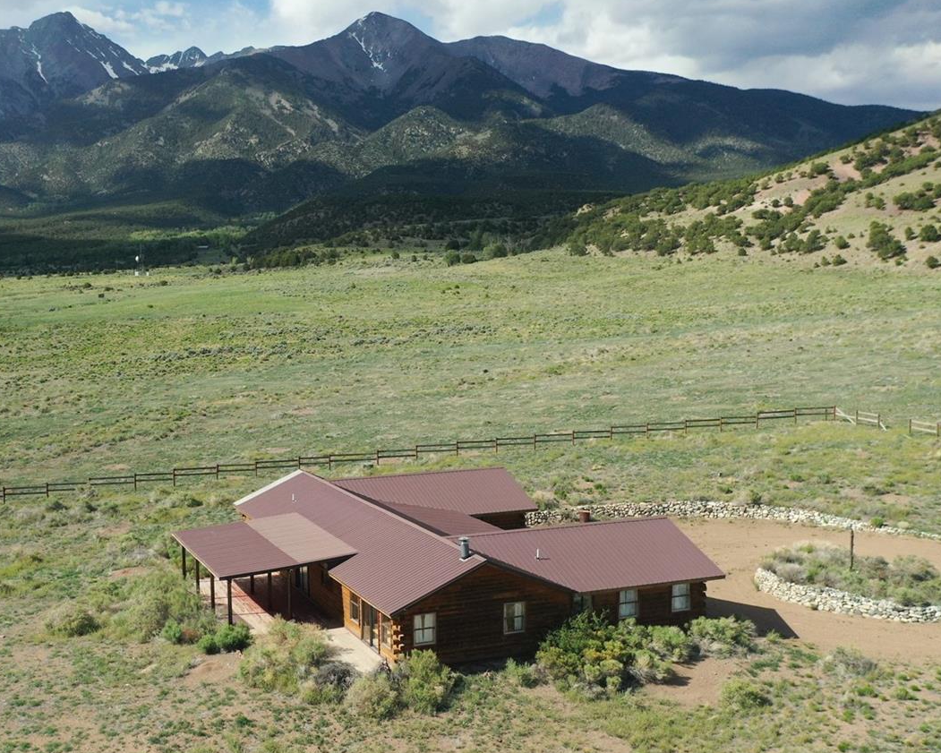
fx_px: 1114
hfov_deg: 45.0
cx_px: 306
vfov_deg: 37.3
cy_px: 409
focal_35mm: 40
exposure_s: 1/3200
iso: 400
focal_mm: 10.26
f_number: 4
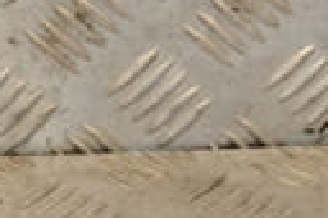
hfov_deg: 6.1
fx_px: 3062
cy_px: 262
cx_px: -15
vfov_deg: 4.1
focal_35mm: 336
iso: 800
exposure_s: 1/200
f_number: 6.3
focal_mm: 45
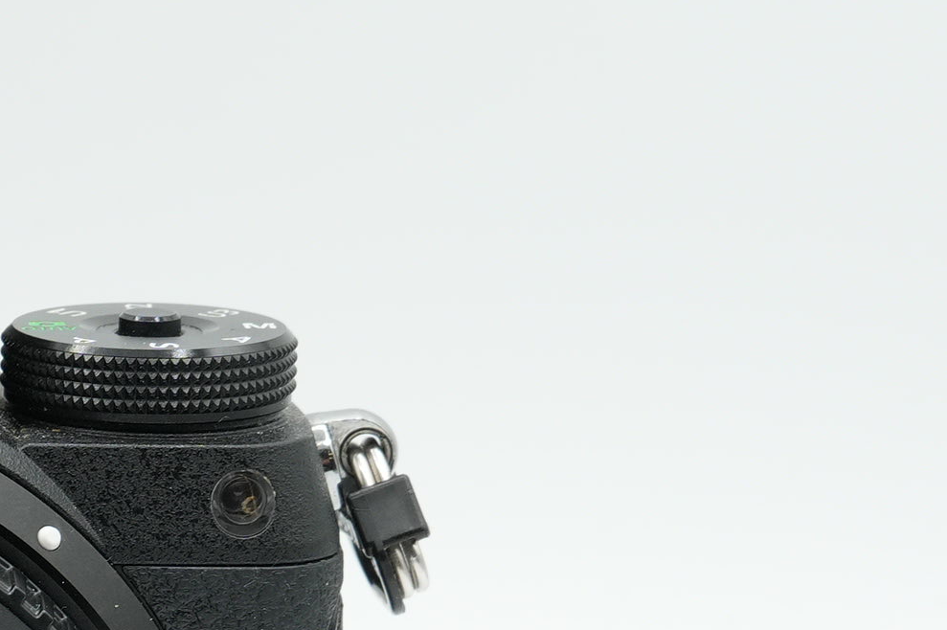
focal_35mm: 231
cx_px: -476
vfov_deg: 5.9
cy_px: 778
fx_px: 6061
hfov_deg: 8.7
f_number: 10
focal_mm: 49
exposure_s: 1/60
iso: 250
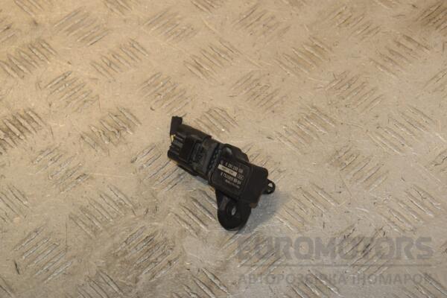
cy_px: 149
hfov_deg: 21.9
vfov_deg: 14.7
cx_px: 224
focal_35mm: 93
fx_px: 1155
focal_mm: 62
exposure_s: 1/200
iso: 800
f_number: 9
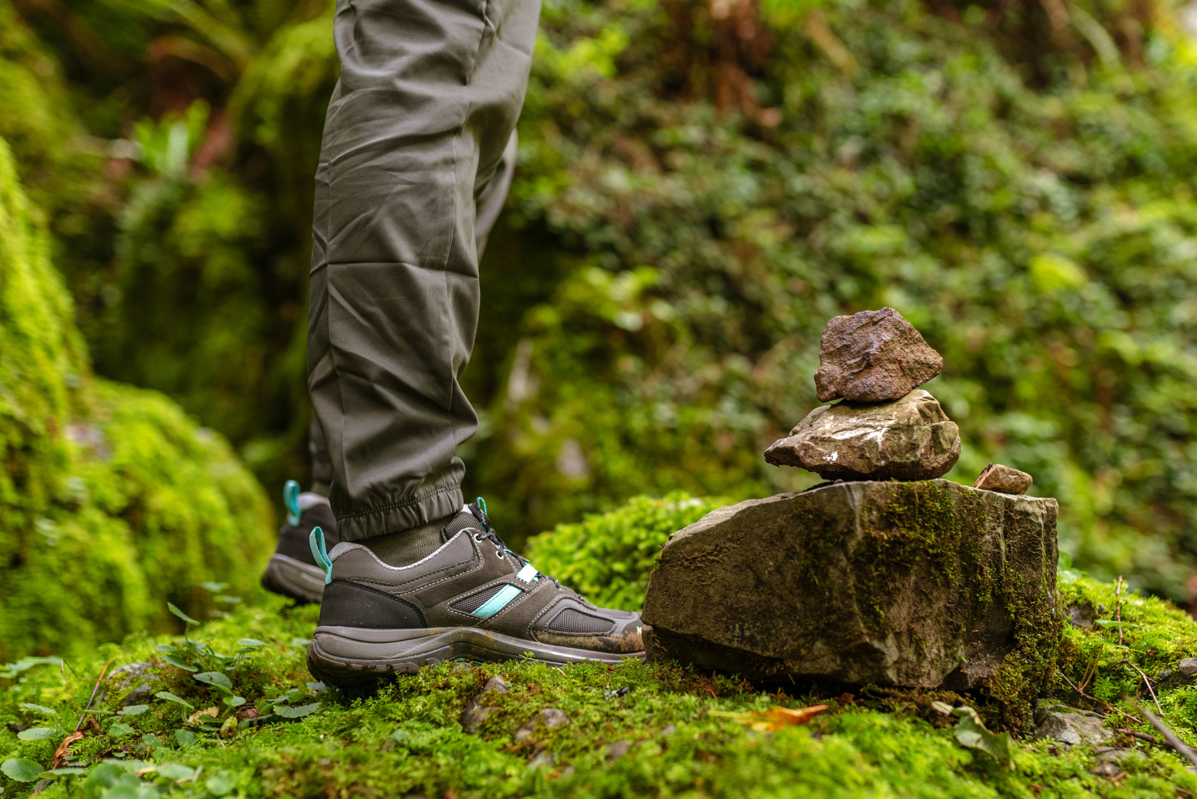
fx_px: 1430
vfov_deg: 31.2
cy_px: 471
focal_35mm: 43
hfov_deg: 45.3
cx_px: 675
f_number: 2
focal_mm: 35
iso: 640
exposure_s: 1/80
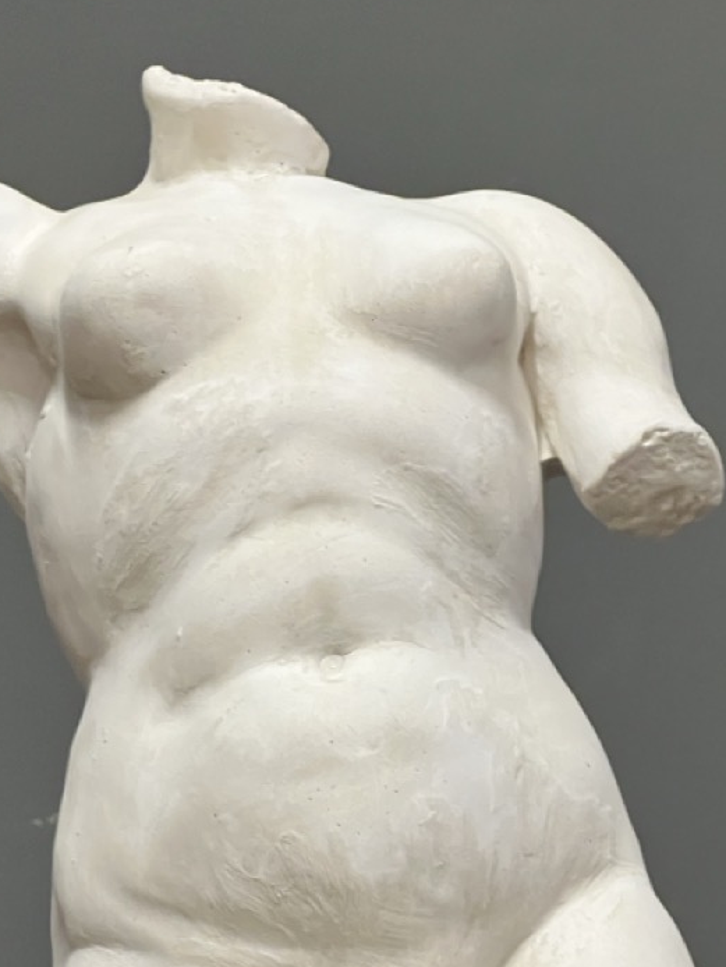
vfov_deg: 13.8
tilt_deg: +23.1
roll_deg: -5.7
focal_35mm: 142
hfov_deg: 10.5
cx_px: 406
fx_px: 3968
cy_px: 759
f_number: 2.8
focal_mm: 9
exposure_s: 1/50
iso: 640
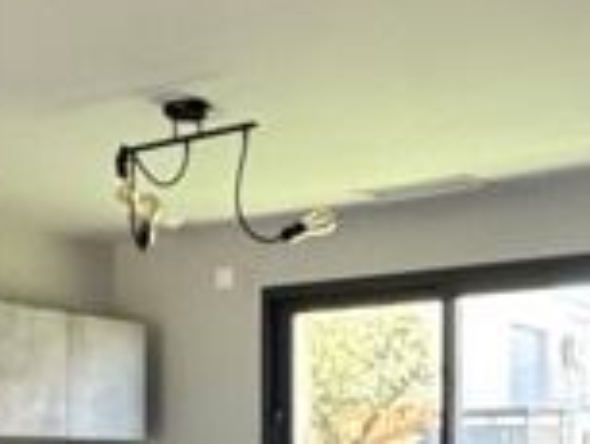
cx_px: 251
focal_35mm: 73
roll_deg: +0.5
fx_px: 1245
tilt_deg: -0.7
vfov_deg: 19.3
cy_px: 494
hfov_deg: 26.6
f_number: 2.2
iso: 400
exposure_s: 1/60
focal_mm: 2.22
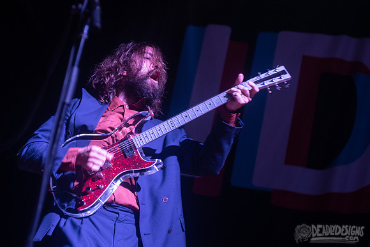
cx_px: 124
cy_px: 102
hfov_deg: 21.8
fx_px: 956
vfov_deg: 14.7
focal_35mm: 93
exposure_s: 1/125
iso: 1600
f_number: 3.2
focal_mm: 70
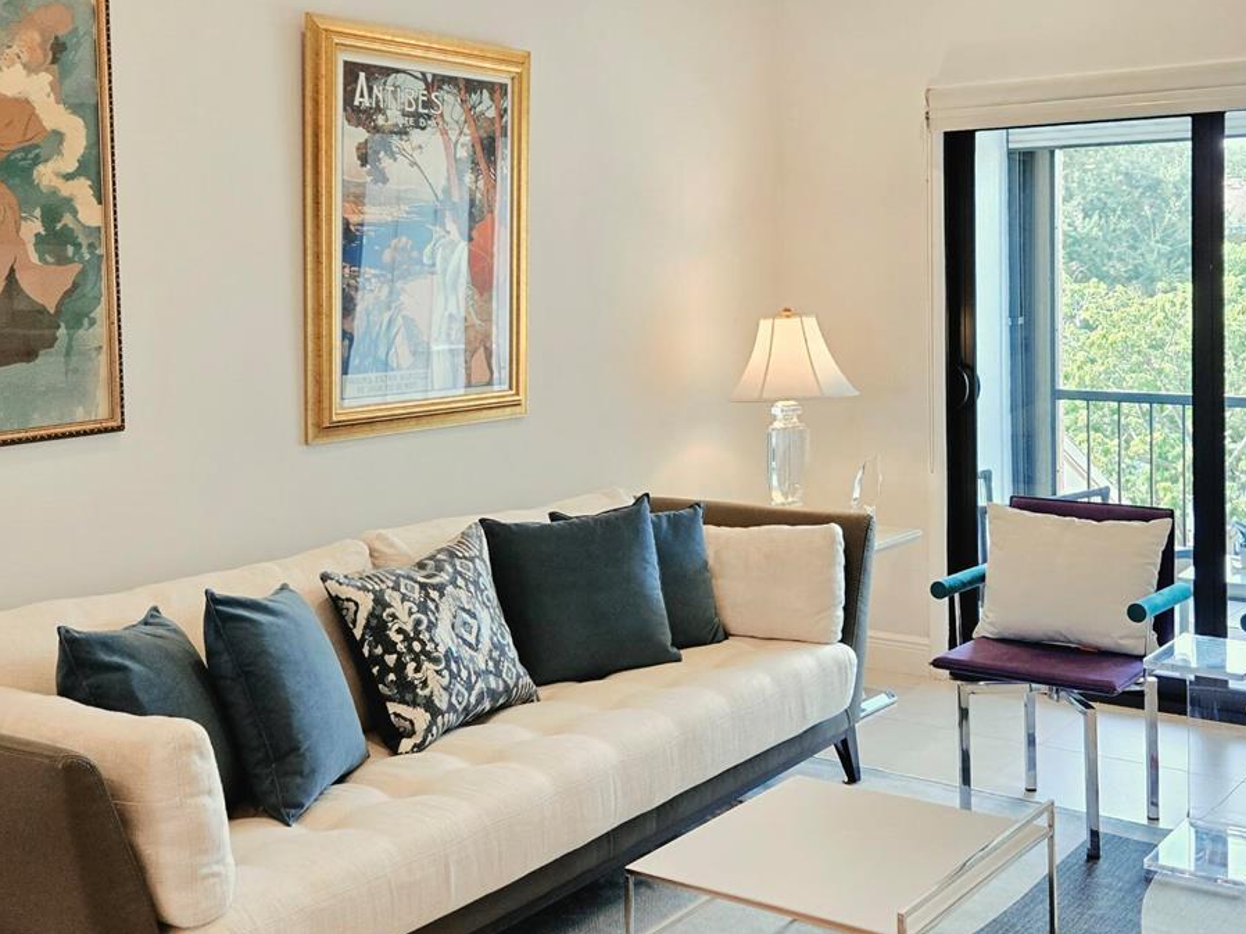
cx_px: 731
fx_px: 1475
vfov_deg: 34.8
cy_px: 318
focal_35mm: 41
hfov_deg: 45.6
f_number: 1.8
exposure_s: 1/120
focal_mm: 5.4
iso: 160
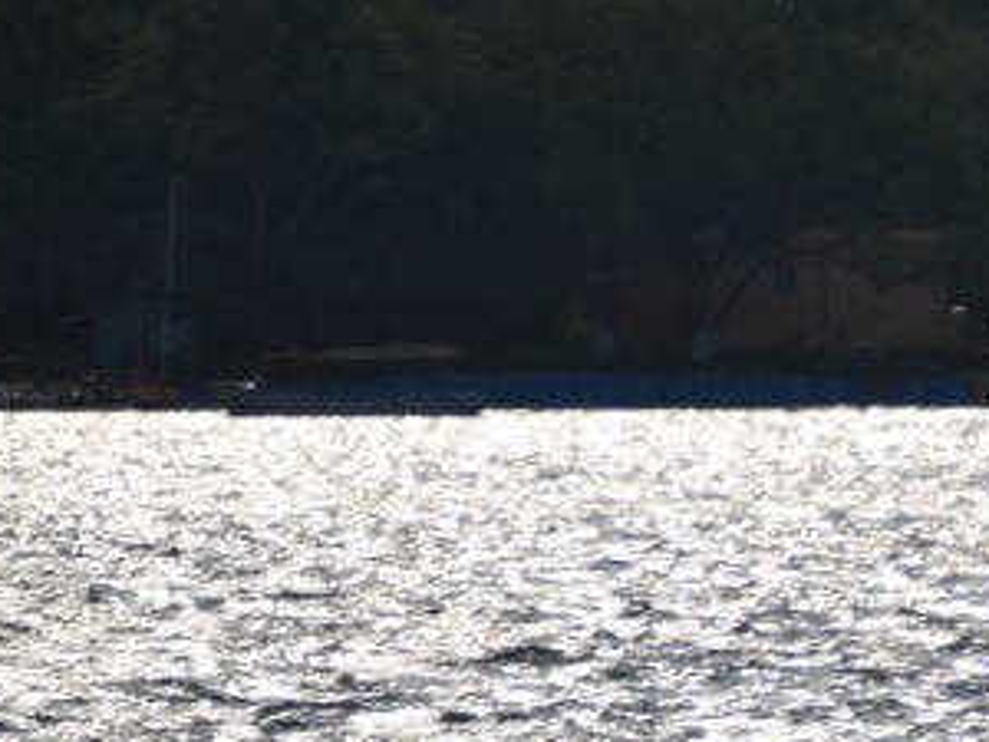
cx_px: 831
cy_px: 722
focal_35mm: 635
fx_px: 18142
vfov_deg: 2.3
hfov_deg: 3.1
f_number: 7.1
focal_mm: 200
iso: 250
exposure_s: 1/2000
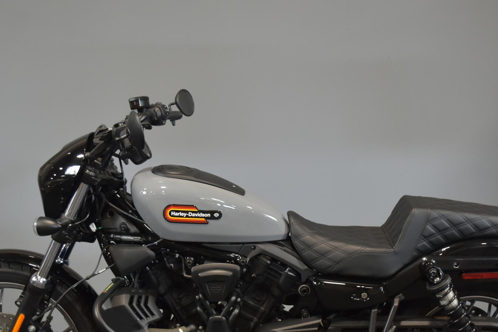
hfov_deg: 34.5
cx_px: 251
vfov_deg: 23.3
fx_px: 803
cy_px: 227
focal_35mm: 58
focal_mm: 26
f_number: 4.2
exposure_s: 1/30
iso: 1000
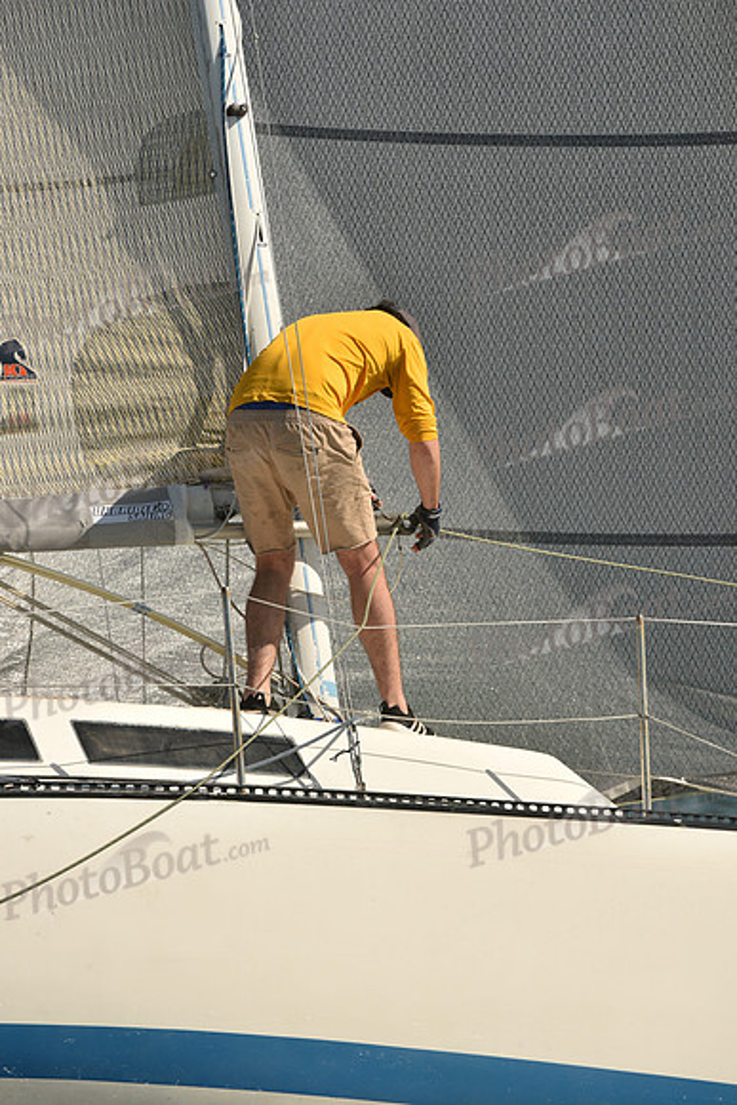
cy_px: 552
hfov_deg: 3.4
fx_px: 12275
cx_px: 368
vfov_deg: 5.2
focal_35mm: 400
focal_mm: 400
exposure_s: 1/1250
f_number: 11
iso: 400
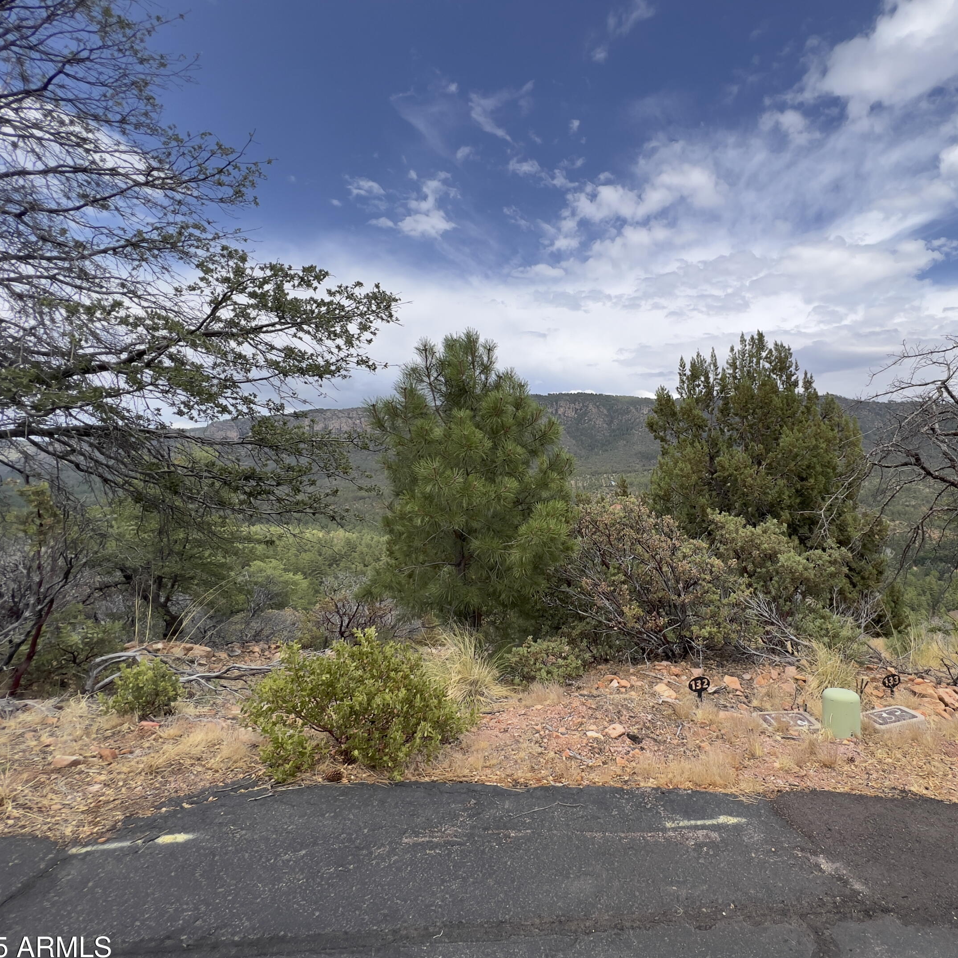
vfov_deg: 87.4
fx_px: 501
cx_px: 611
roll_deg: +1.4
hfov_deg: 85.4
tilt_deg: +1.0
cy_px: 493
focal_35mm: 16
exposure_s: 1/1043
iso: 32
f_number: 1.8
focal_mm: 1.57
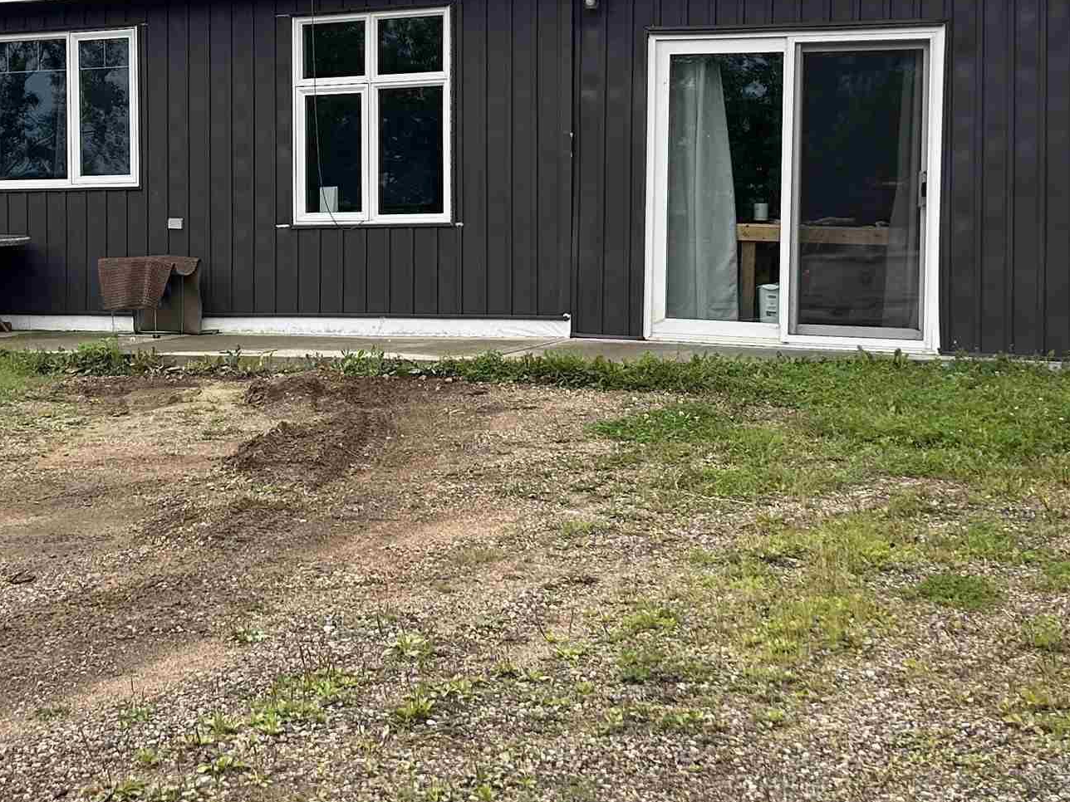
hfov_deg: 30.7
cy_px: 217
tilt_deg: +0.2
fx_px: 1916
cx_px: 264
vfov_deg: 23.4
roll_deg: +0.5
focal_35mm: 62
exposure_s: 1/940
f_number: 1.5
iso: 50
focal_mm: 5.7
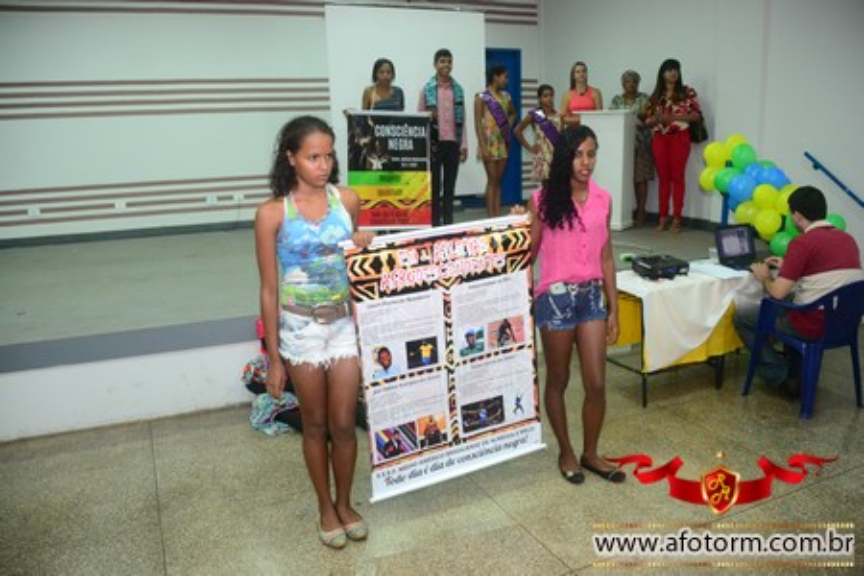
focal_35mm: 30
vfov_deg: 43.6
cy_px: 288
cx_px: 432
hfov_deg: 61.9
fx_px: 720
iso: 1600
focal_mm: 20
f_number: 3.5
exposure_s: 1/100
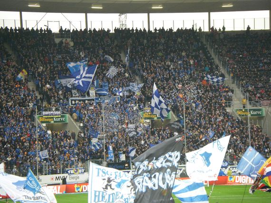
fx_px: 1150
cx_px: 136
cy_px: 102
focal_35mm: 147
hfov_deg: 13.4
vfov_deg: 10.1
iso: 400
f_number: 4.3
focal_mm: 24.2
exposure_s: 1/125
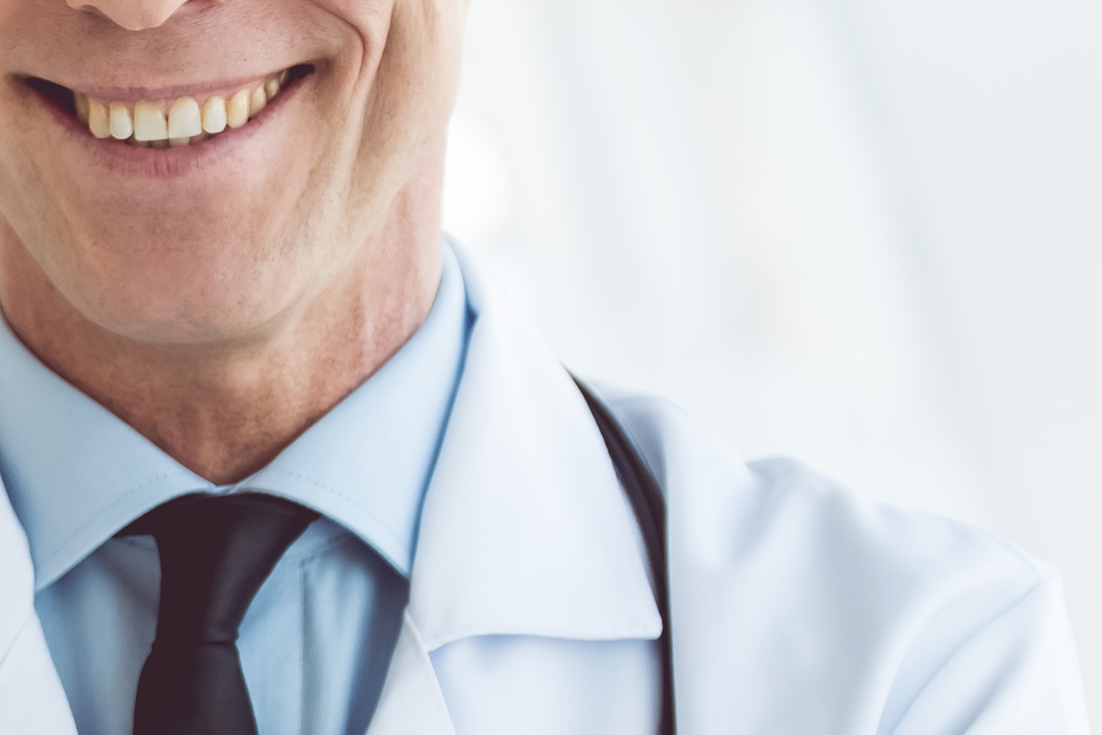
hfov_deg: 7.0
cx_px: -669
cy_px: 664
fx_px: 8789
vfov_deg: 4.8
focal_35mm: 287
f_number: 2.8
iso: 500
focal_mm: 70
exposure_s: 1/500
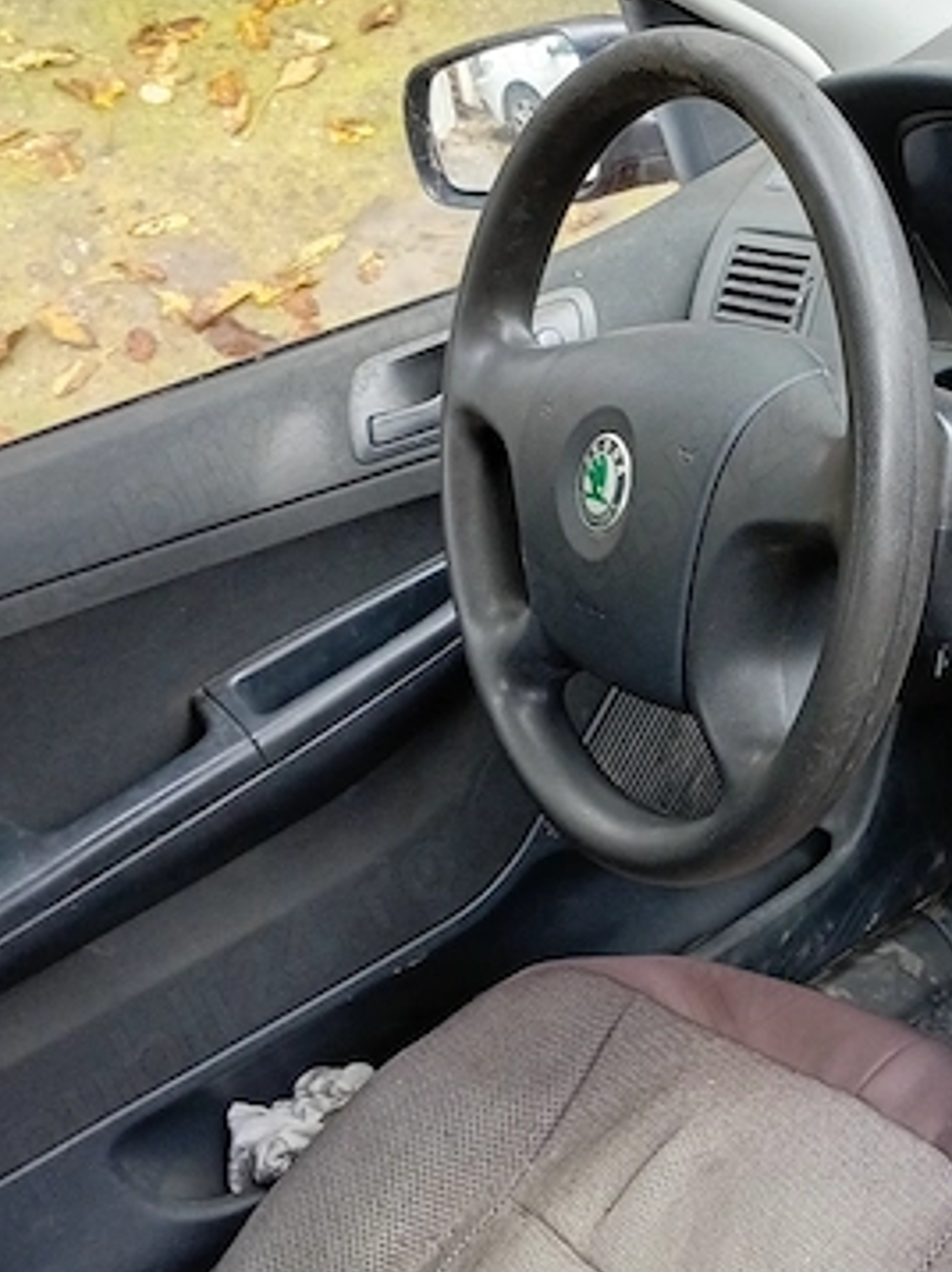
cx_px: 977
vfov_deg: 34.4
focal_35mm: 56
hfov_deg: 24.7
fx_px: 2056
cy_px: 581
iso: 100
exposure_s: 1/33.3
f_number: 1.8
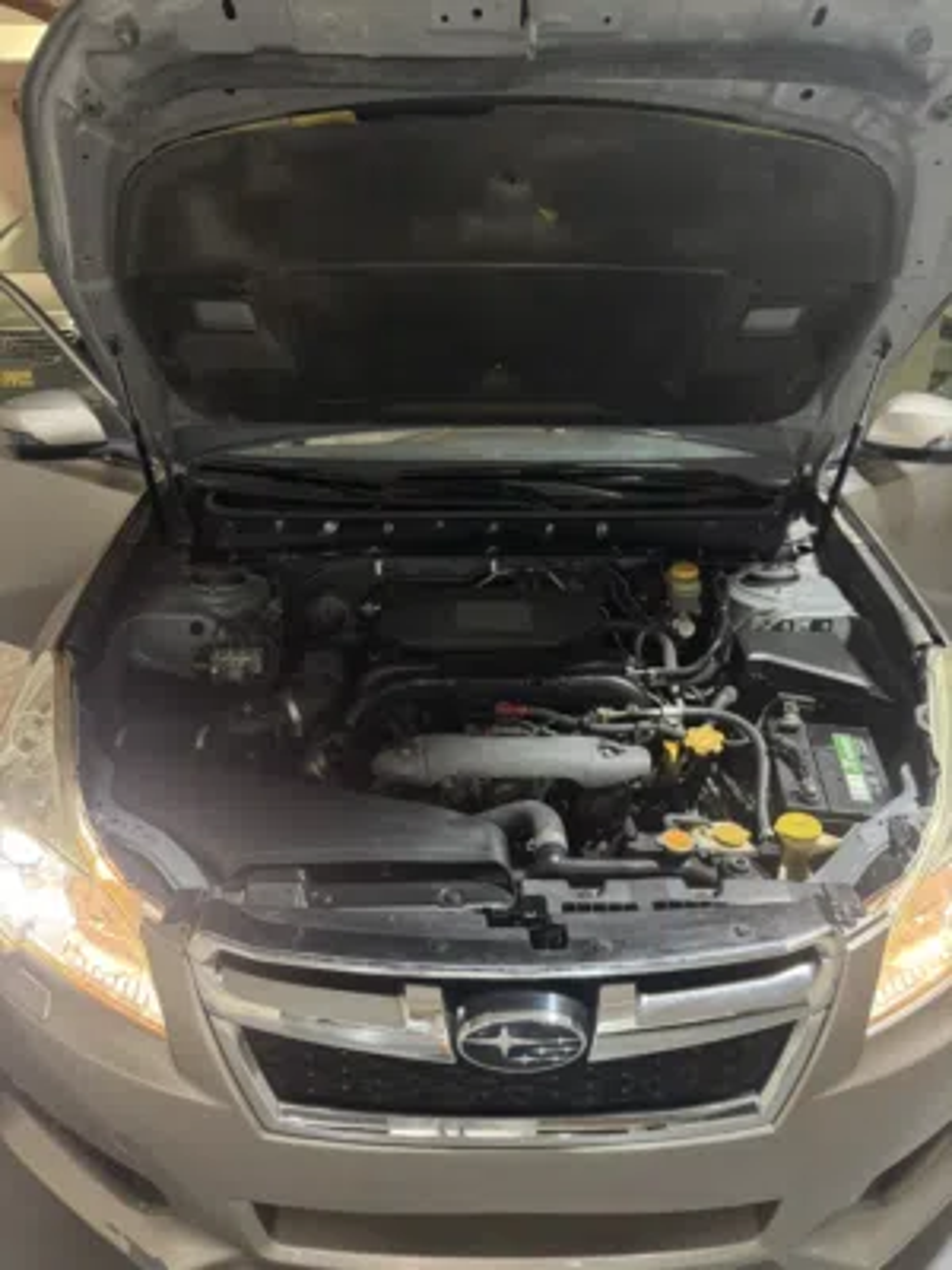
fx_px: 880
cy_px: 635
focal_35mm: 24
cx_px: 476
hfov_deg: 56.8
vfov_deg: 71.6
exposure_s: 1/33
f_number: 1.78
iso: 1000
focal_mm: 6.76
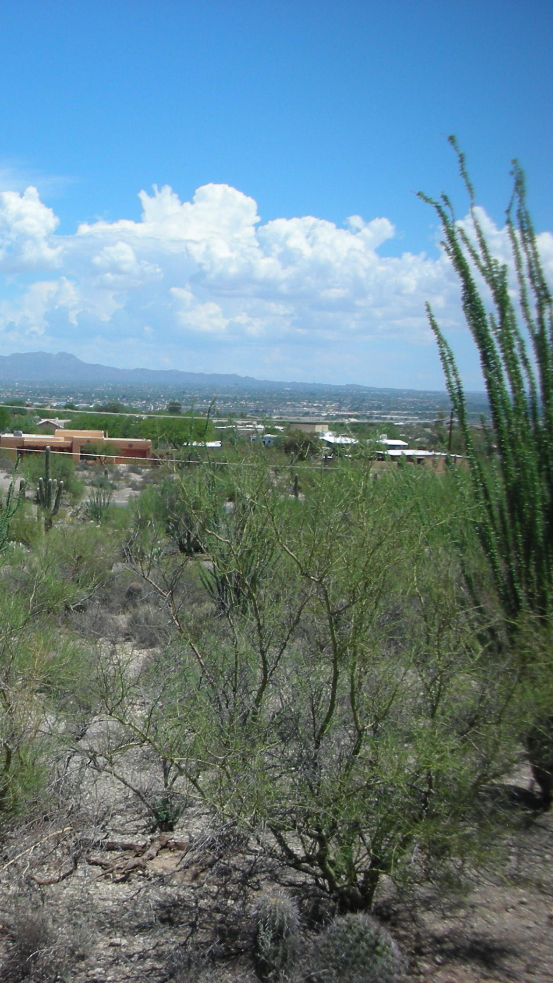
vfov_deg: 40.6
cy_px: 492
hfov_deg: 21.9
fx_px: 1329
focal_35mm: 51
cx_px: -92
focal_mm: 5.8
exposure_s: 1/120
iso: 50
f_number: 8.5
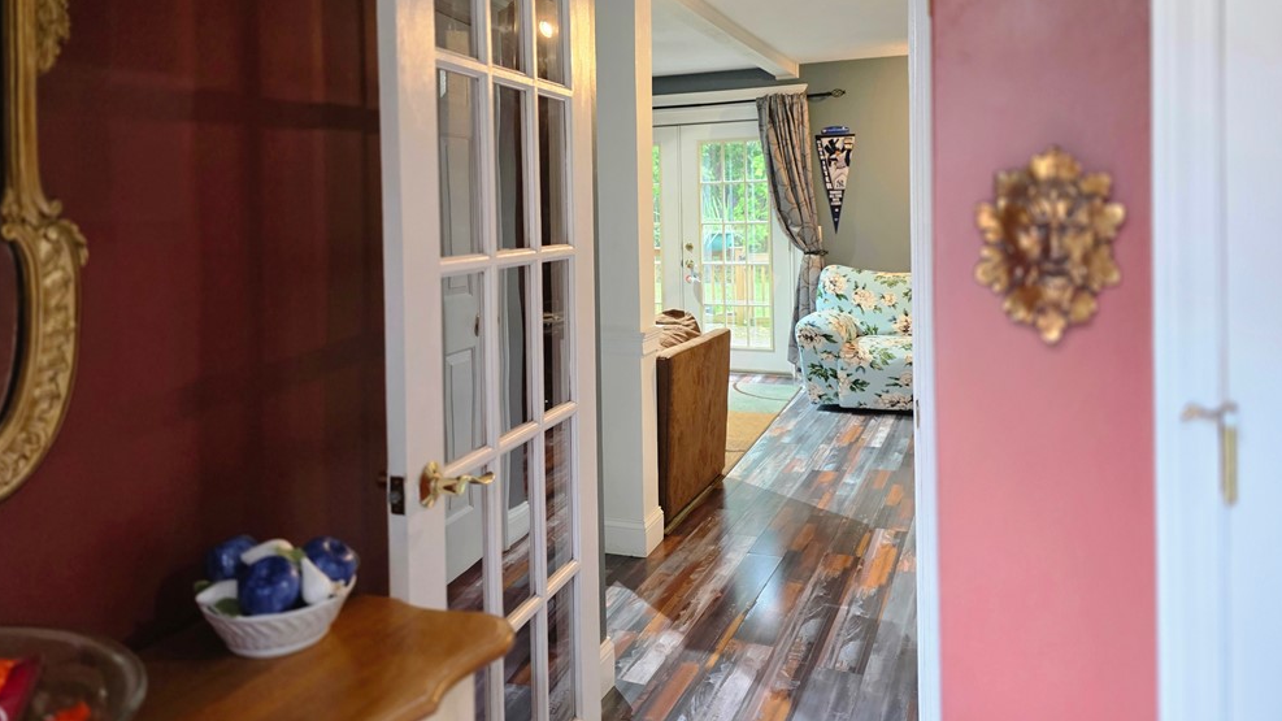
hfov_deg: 71.9
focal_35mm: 26
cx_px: 631
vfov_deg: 43.8
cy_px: 244
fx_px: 884
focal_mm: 6.3
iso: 640
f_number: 1.7
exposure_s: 1/120
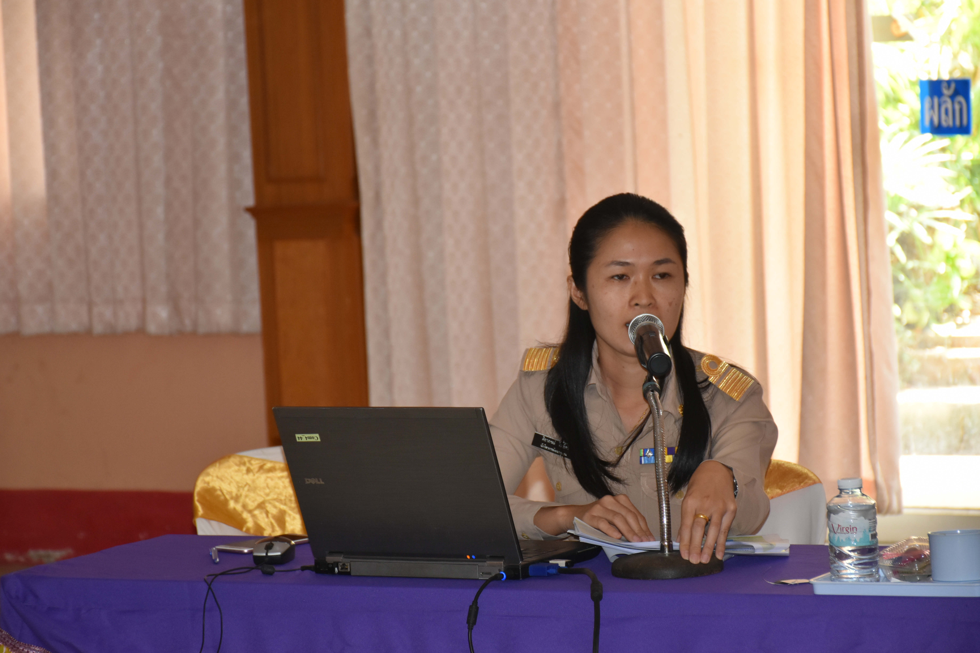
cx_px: 490
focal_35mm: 142
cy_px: 326
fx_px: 3879
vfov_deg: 9.6
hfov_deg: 14.4
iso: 800
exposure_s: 1/80
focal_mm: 95
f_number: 5.3
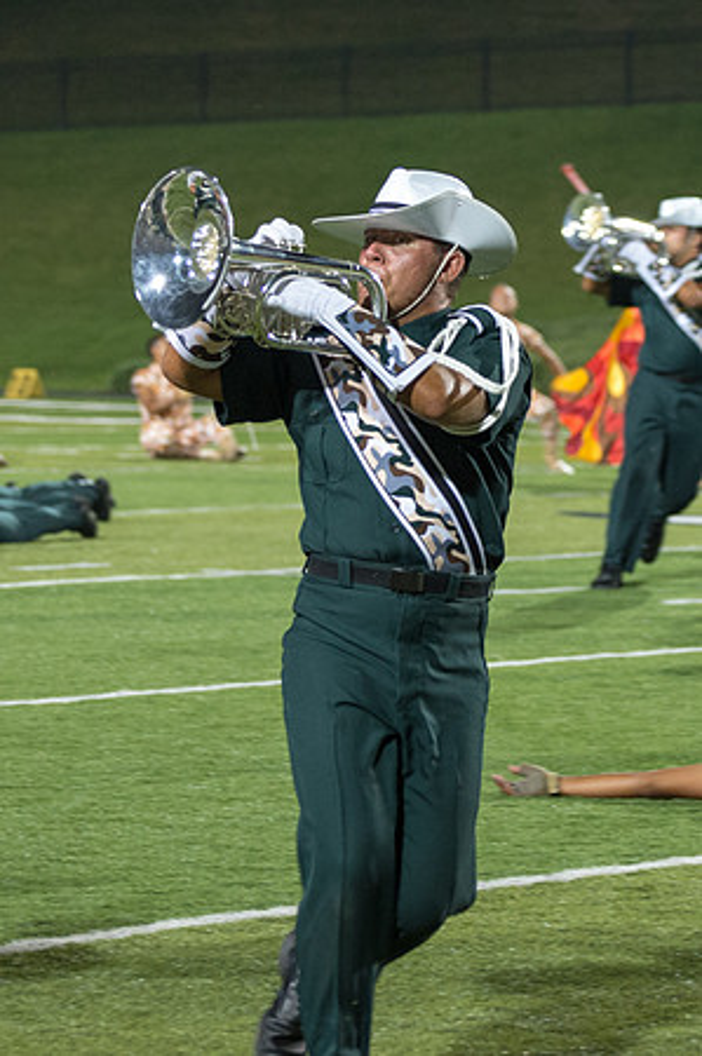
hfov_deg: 6.5
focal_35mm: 209
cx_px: 434
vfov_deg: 9.8
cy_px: 289
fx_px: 6135
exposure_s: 1/160
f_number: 4.5
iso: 2000
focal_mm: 95
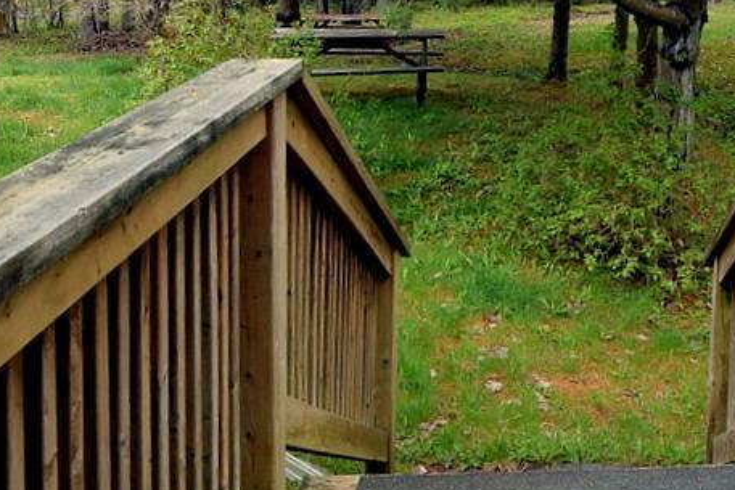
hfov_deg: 41.8
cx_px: 648
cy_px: -79
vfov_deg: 27.7
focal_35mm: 43
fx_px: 885
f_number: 8
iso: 360
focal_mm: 11
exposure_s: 1/250
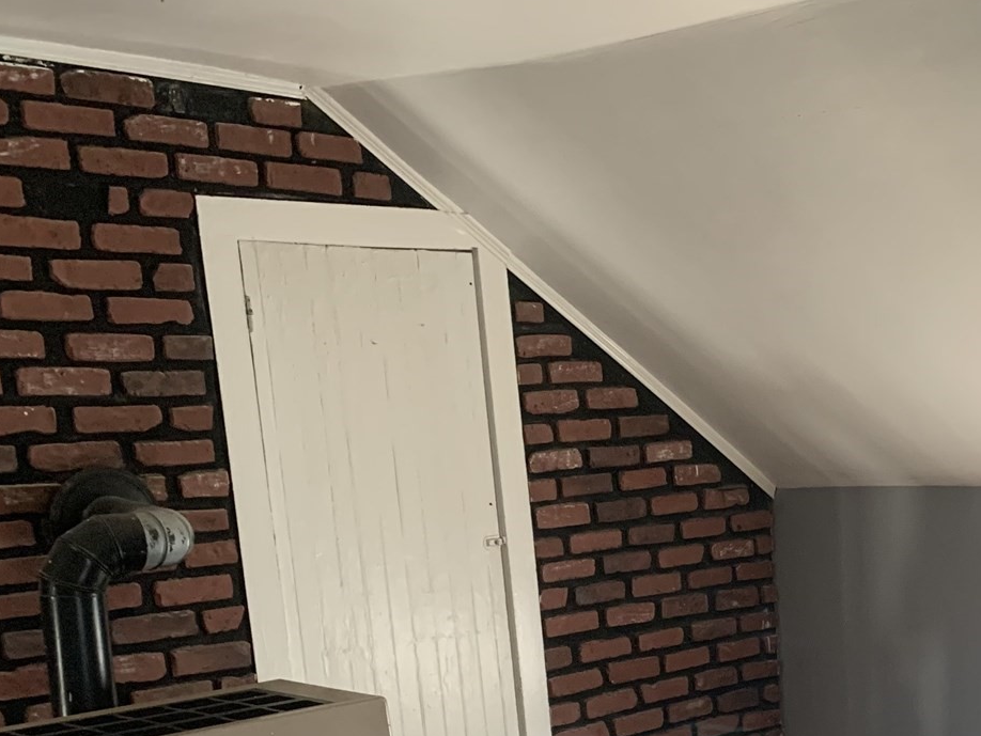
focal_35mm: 58
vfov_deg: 24.1
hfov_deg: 30.8
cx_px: 985
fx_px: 1644
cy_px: 732
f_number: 1.8
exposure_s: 1/60
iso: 160
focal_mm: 4.25
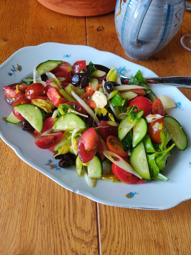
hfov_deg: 54.9
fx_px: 184
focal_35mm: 25
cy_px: 128
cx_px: 96
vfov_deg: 69.4
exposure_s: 1/50
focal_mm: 4.25
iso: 250
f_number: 1.7
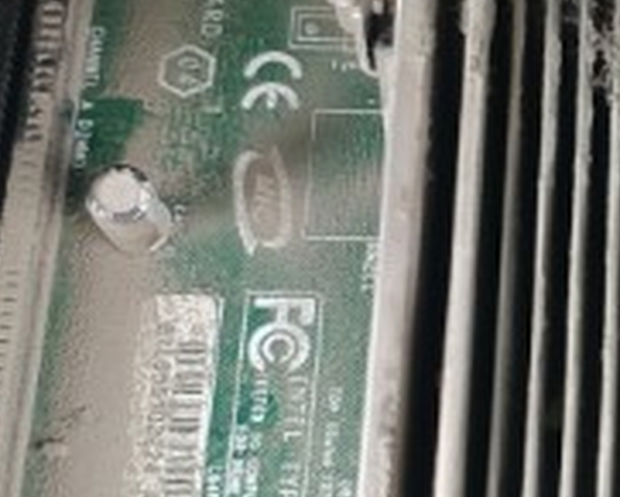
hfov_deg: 17.9
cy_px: 201
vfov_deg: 15.1
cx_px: 736
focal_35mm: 102
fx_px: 1873
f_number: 1.8
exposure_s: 1/50
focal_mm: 4.22
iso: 365
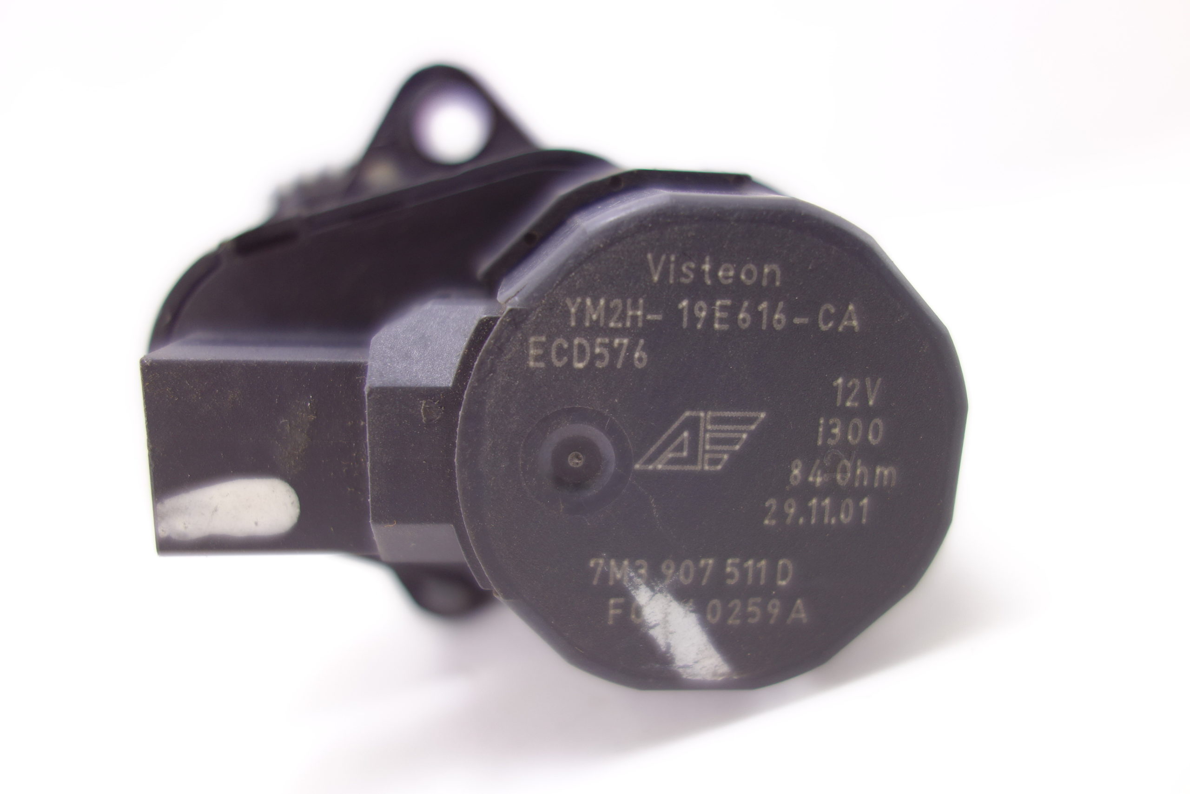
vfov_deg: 46.4
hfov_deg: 65.5
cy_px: 397
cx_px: 595
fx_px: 926
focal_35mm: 28
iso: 125
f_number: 1.8
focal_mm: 10.4
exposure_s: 1/50
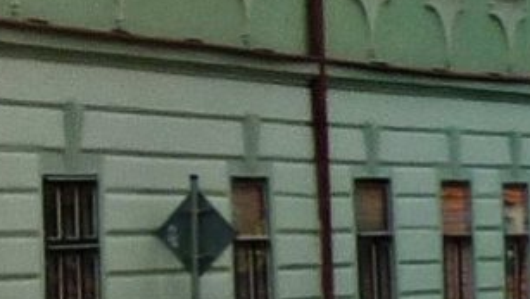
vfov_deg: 5.3
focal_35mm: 225
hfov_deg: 8.7
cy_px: -316
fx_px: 3163
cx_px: -772
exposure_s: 1/125
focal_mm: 5.5
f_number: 8
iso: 80
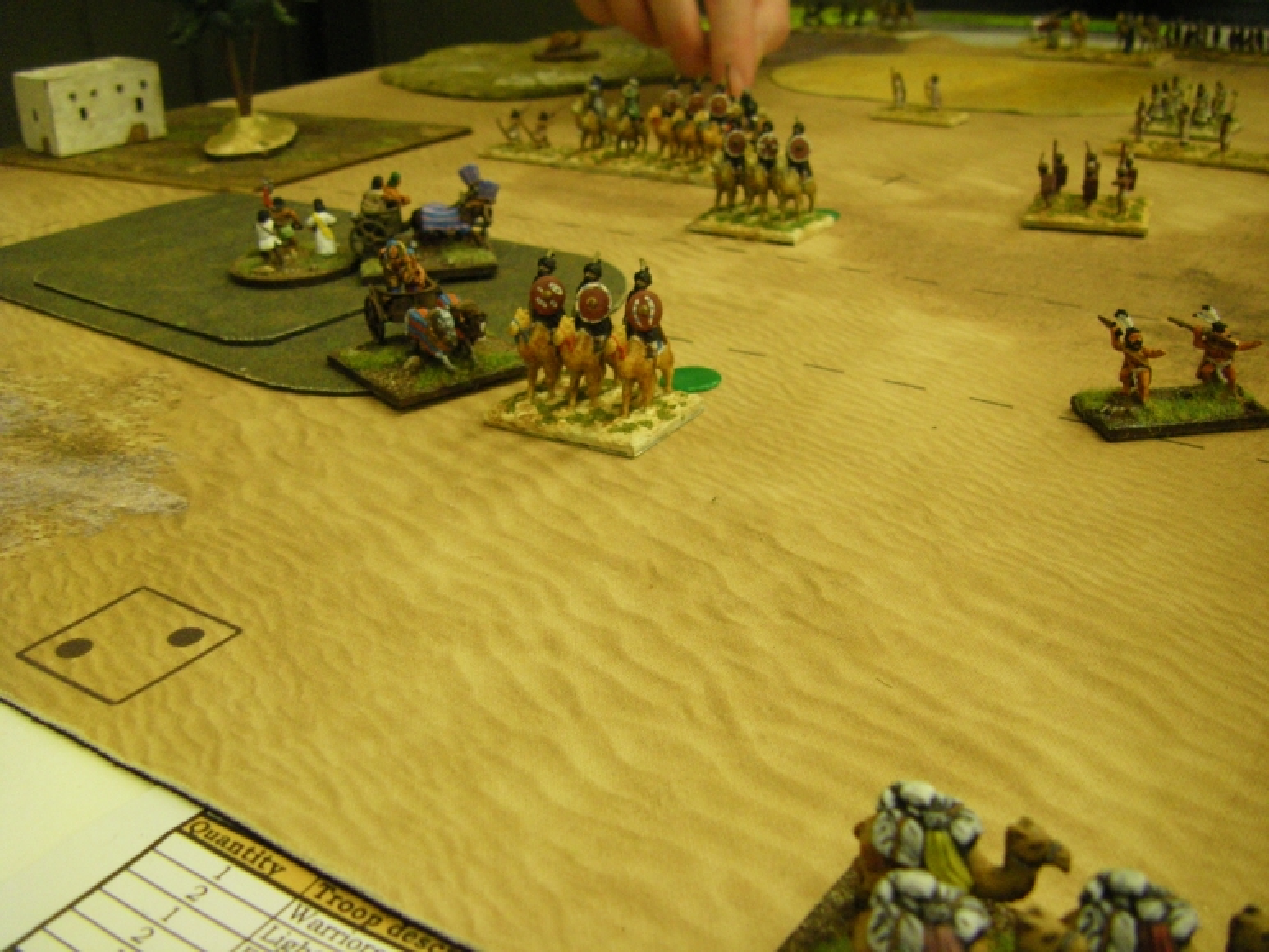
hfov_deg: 49.0
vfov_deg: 37.7
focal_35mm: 38
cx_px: 634
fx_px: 1393
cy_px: 476
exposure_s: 1/50
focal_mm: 6.3
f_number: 3.5
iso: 400
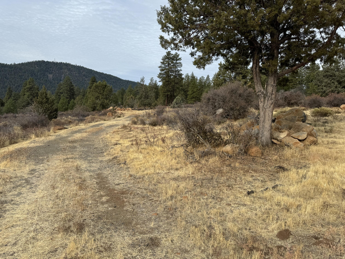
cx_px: 172
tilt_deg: -5.4
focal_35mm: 24
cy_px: 130
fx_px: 239
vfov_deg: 56.8
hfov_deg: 71.6
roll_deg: -3.7
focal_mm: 6.76
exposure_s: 1/3802
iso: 80
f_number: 1.78
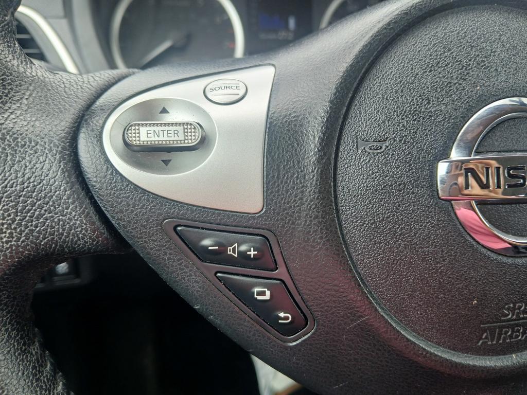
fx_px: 396
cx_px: 264
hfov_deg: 67.3
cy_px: 198
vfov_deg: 53.1
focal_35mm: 26
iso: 20
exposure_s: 1/60
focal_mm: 3.98
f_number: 1.8
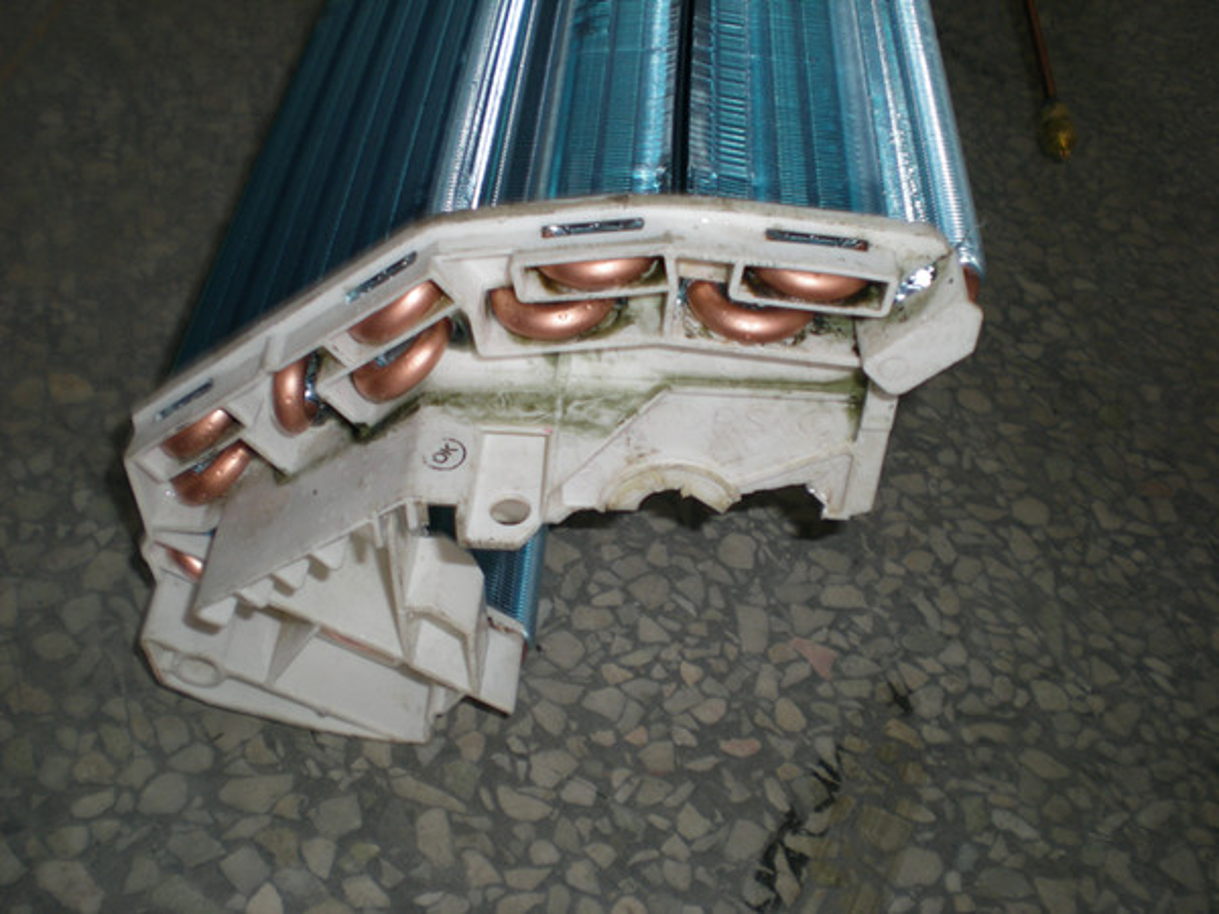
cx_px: 610
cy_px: 457
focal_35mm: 38
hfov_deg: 49.0
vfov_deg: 37.7
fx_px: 1338
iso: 50
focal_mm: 6.3
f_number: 3.1
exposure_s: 1/52
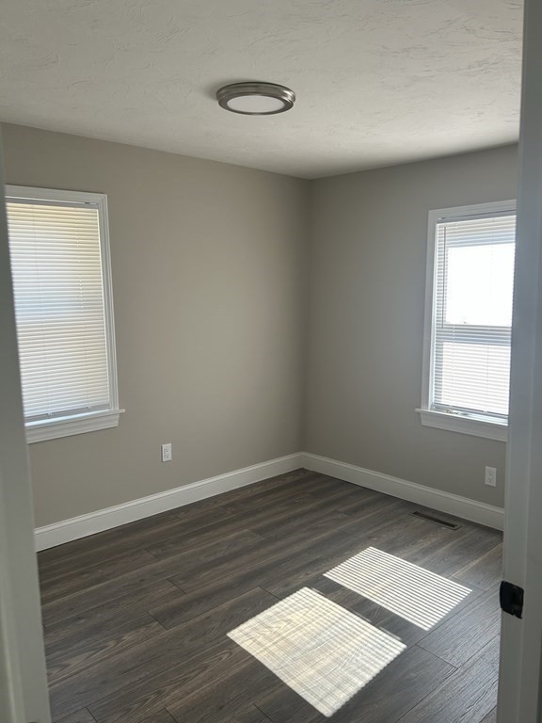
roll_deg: +1.6
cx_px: 271
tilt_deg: -6.6
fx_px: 543
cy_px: 362
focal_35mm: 26
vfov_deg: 67.3
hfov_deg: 53.1
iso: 50
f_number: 1.5
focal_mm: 5.7
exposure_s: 1/165
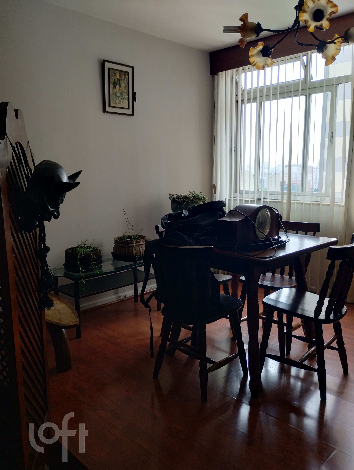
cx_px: 177
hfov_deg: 49.9
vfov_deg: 63.4
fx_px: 381
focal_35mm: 28
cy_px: 235
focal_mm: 4.27
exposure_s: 1/120
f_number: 1.8
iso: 247
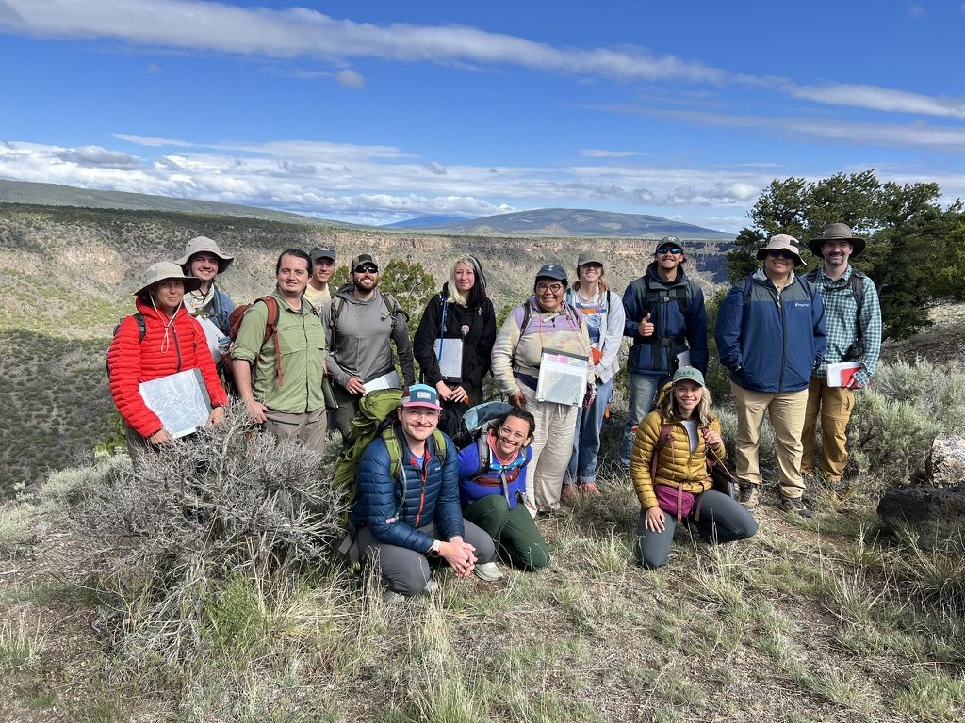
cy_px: 362
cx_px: 482
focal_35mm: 26
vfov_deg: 53.1
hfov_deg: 67.3
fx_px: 725
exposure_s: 1/2632
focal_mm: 5.7
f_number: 1.5
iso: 50
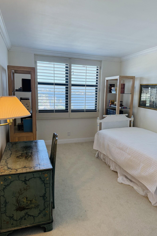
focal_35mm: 25
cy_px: 118
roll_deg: -2.0
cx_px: 85
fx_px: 164
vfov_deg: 71.5
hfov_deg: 51.2
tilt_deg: -8.7
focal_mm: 6.76
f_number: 1.78
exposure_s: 1/211
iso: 160
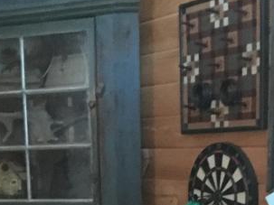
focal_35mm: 98
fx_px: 775
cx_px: 46
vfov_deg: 14.1
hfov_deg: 19.8
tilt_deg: -13.0
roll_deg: +2.1
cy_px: 305
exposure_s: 1/15
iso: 1000
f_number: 2.2
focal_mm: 4.15
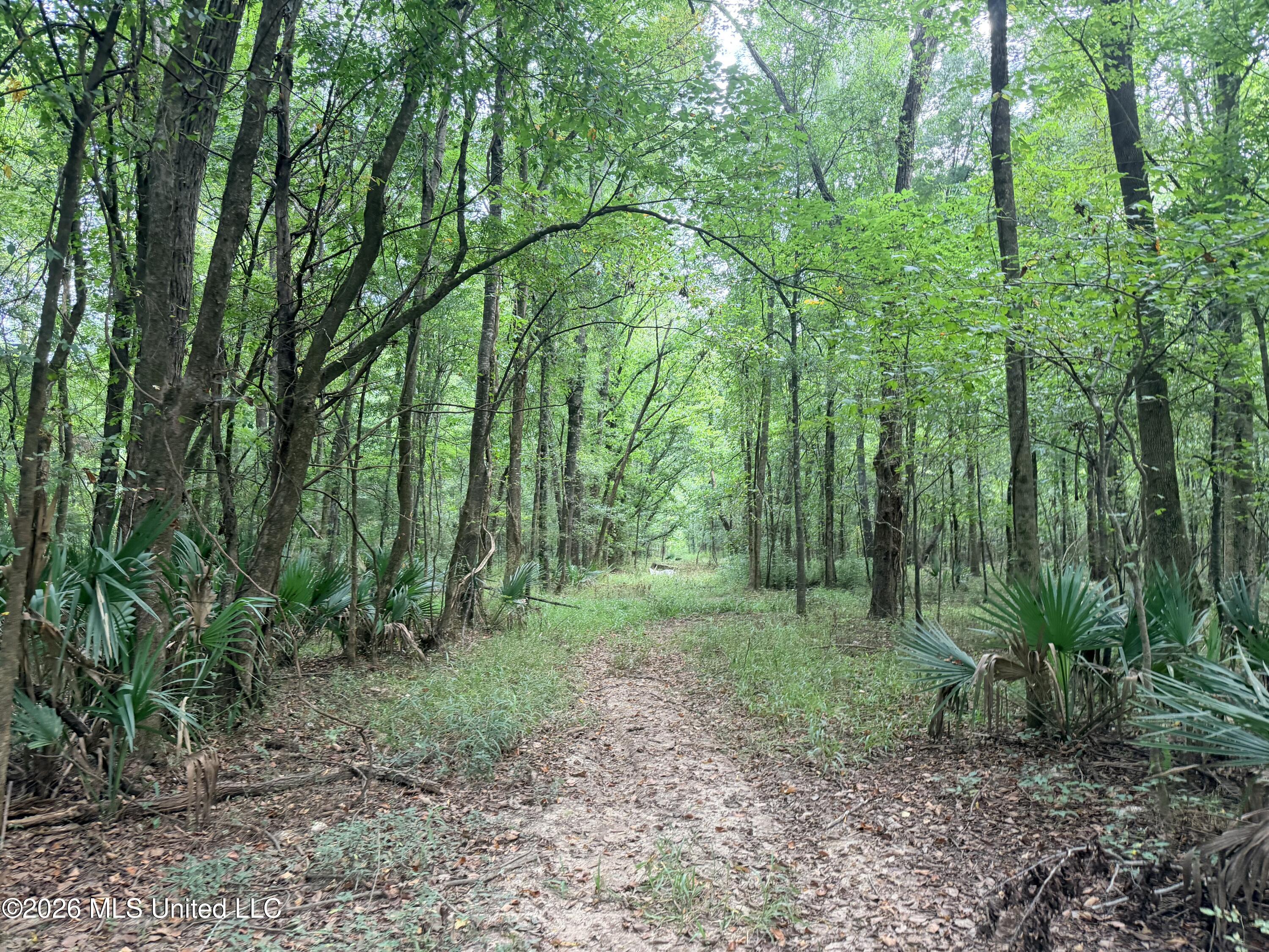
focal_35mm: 24
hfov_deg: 71.6
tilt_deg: +4.3
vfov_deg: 56.8
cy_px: 476
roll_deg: -1.4
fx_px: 880
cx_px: 634
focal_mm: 6.76
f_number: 1.78
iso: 200
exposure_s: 1/105
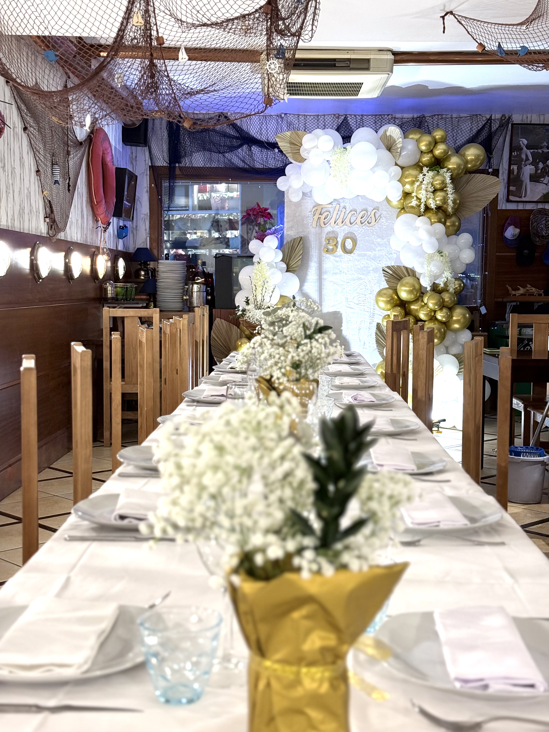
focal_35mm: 48
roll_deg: -0.2
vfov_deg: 39.7
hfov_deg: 30.3
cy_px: 366
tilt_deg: -4.2
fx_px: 1015
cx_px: 274
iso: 200
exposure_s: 1/50
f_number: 1.78
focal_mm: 6.76
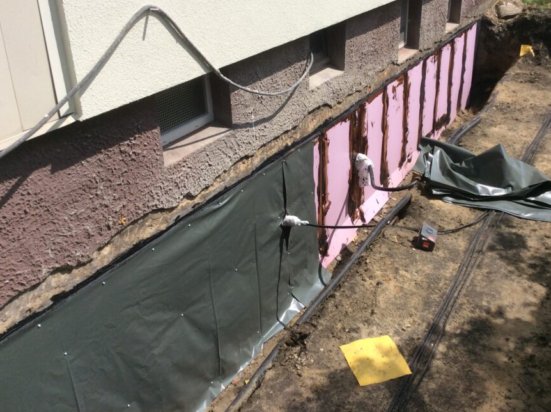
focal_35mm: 38
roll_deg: +0.9
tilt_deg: -23.9
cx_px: 311
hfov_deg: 48.9
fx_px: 604
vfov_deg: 37.5
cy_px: 170
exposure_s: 1/2119
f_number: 2.4
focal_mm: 3.3
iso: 32
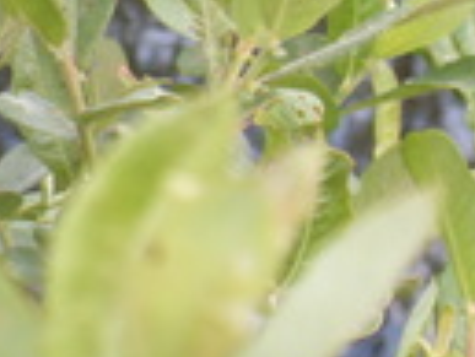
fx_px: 4972
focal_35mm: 362
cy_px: -103
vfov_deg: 4.1
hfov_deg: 5.5
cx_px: 519
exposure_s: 1/125
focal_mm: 18.1
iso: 160
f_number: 5.2
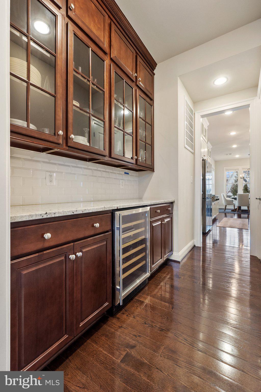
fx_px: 163
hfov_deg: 77.3
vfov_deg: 100.4
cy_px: 196
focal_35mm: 15
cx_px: 130
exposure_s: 1/2
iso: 800
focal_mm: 10
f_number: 8
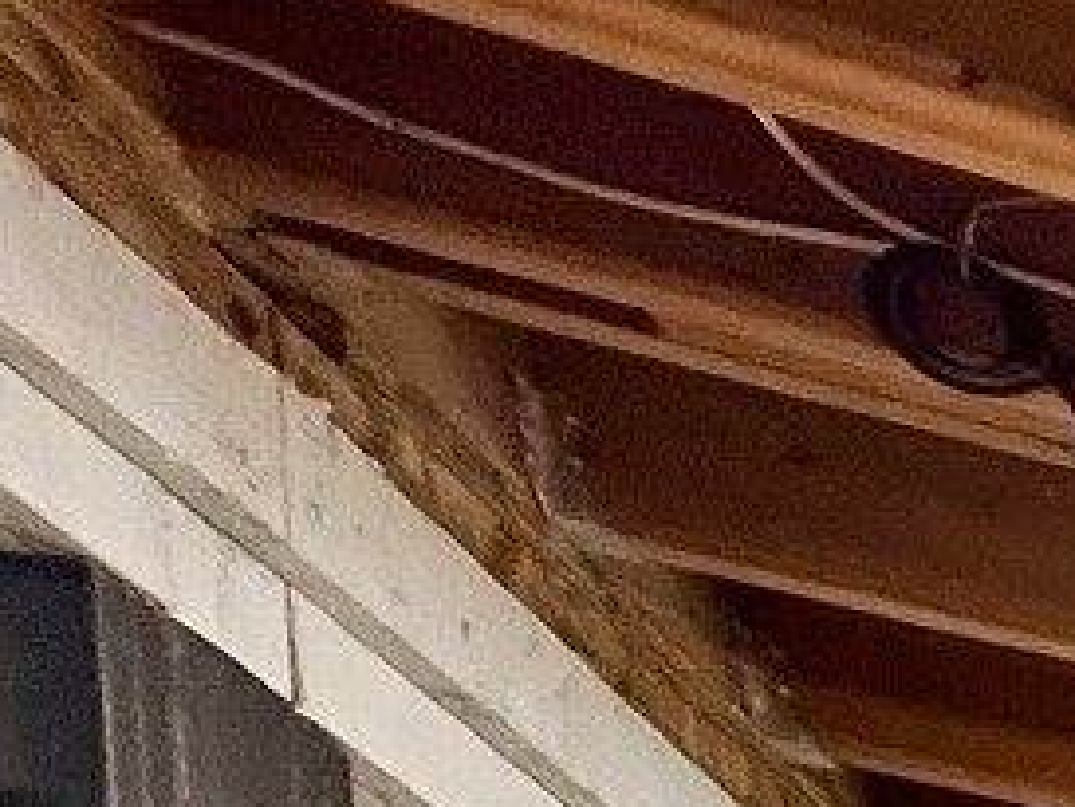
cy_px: 2204
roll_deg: -0.2
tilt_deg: -4.1
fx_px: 2548
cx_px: 3079
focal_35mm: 82
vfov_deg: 12.1
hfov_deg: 12.2
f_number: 2.2
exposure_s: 1/60
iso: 250
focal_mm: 2.22
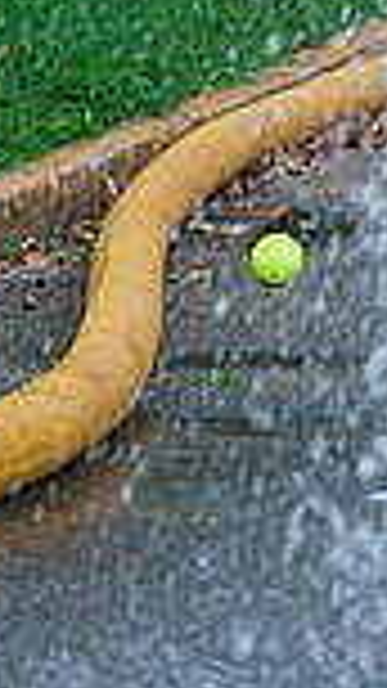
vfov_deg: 5.4
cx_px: 950
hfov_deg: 3.0
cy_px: -94
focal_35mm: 396
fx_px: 7228
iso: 1000
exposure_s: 1/250
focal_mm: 100
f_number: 3.2
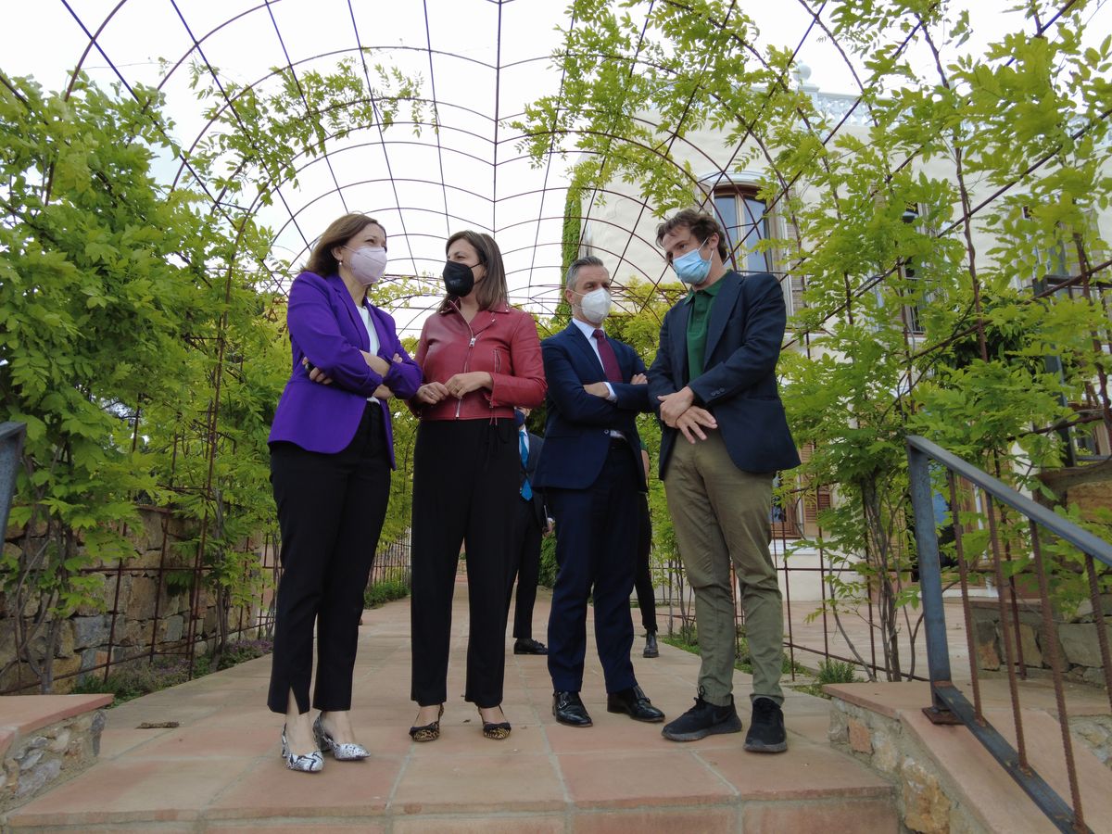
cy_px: 417
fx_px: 642
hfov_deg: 81.7
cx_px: 556
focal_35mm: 20
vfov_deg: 66.0
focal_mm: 4.4
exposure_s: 1/500
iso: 100
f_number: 1.8
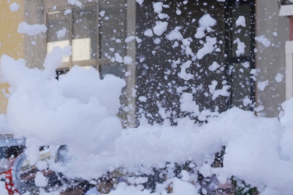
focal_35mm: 232
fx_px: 1889
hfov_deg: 8.9
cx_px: 170
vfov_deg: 5.9
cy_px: 217
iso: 1600
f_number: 2.8
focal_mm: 70
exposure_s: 1/6400
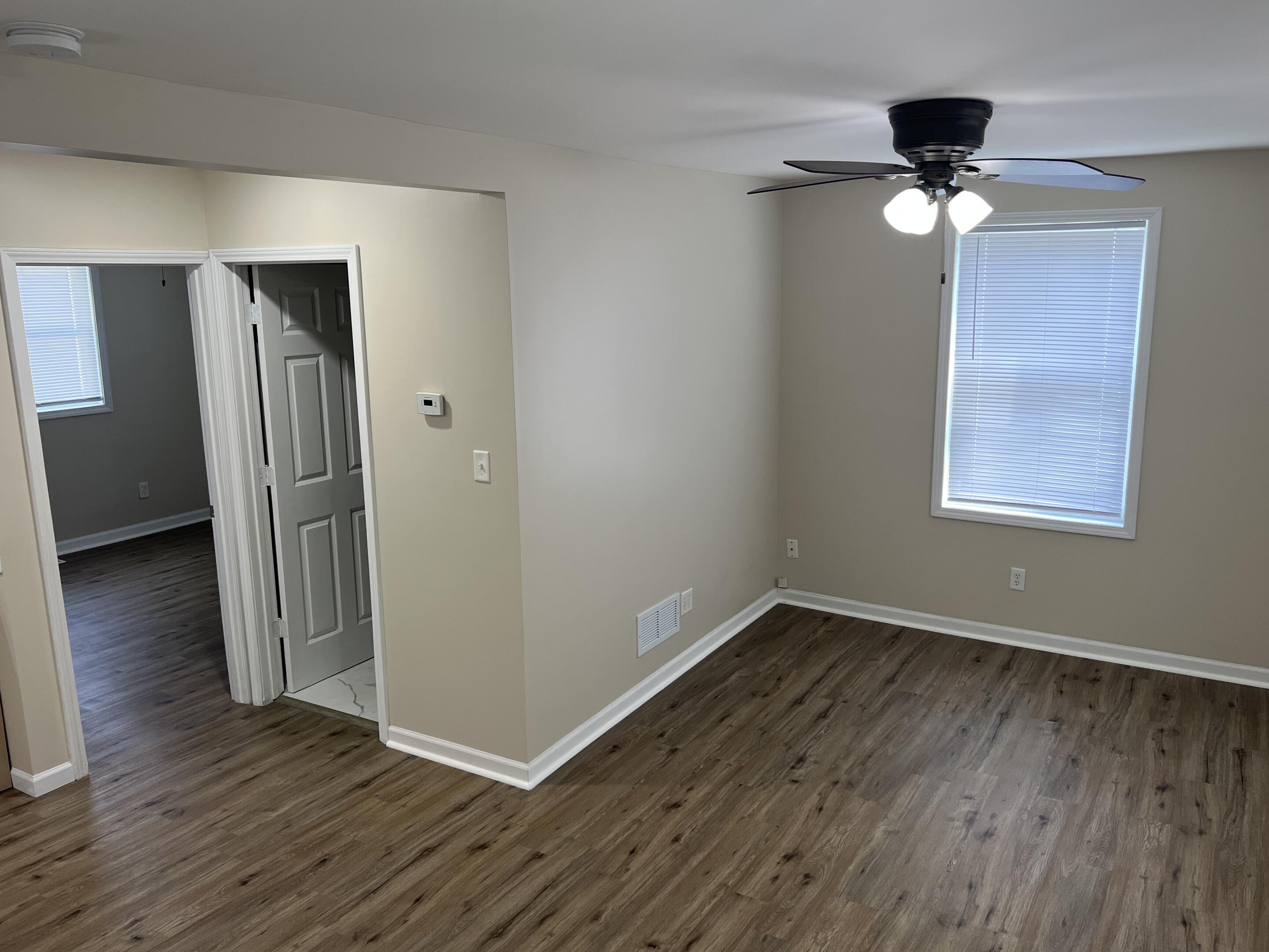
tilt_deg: -11.0
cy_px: 476
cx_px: 645
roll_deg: +0.6
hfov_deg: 65.3
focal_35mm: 27
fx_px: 990
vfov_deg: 51.4
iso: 80
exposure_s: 1/120
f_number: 1.5
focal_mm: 5.7
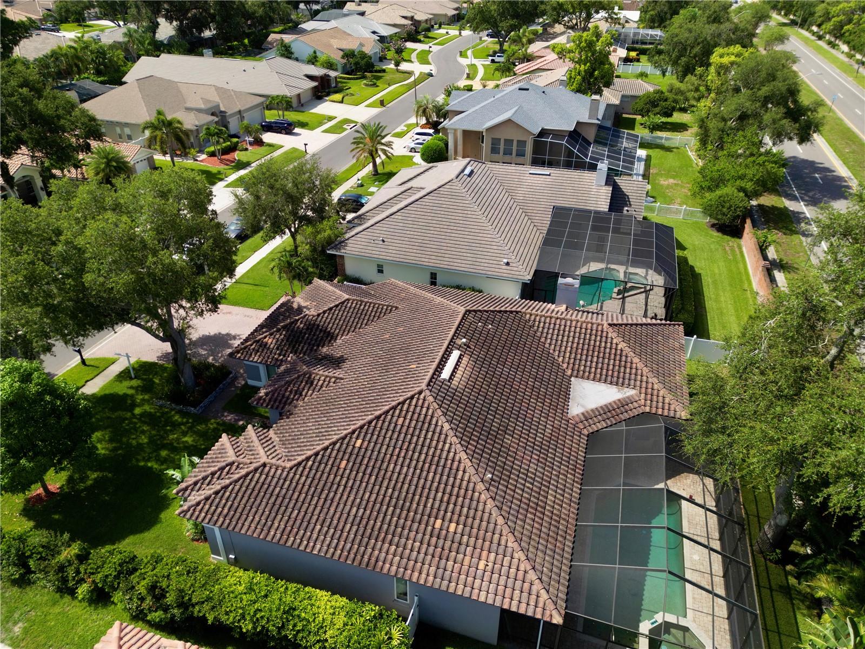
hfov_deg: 71.6
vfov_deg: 56.8
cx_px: 432
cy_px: 324
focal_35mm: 24
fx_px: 600
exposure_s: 1/100
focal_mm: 6.72
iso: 100
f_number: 1.7
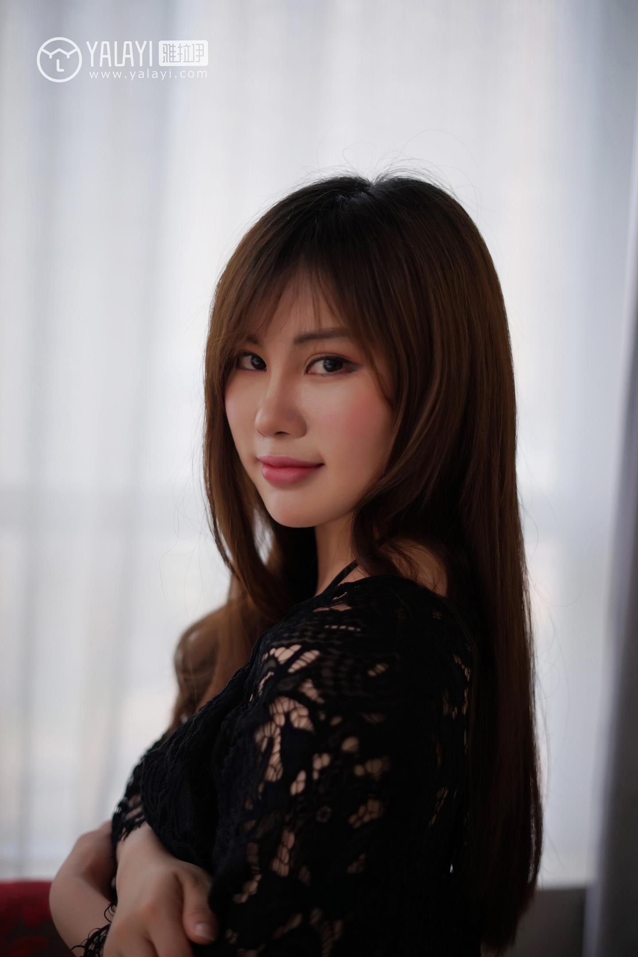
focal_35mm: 50
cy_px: 478
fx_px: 1329
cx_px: 319
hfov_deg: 27.0
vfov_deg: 39.6
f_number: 1.8
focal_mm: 50
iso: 250
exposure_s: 1/800
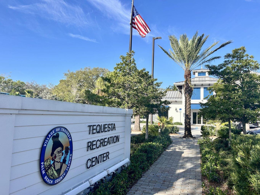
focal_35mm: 26
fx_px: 195
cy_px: 98
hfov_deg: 67.3
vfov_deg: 53.1
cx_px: 130
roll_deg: -2.0
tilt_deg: +6.1
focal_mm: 5.7
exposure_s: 1/2695
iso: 50
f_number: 1.5
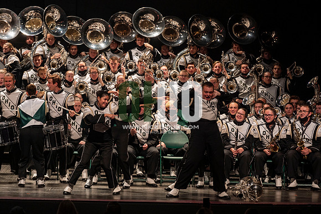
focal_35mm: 200
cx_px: 160
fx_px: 1782
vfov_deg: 6.9
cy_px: 107
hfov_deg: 10.3
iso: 1250
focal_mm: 200
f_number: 3.5
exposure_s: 1/500
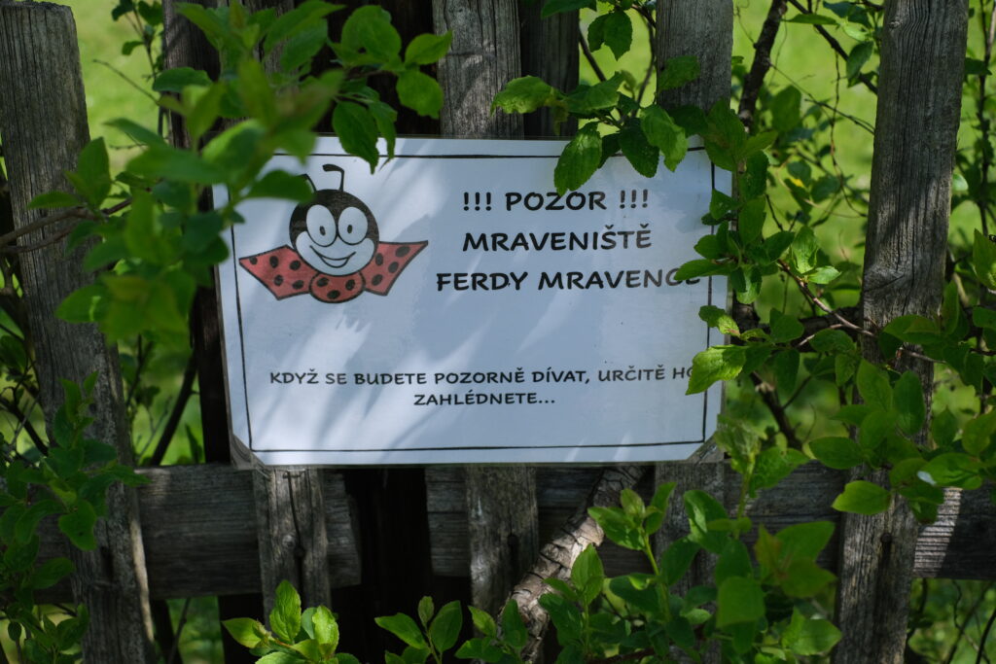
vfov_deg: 25.5
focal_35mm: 53
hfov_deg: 37.5
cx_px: 498
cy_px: 332
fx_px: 1466
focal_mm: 35
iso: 320
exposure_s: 1/800
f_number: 5
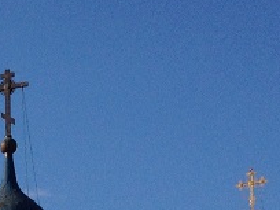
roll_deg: -0.8
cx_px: -186
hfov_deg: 10.3
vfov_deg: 7.9
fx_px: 1480
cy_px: 377
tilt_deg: +9.0
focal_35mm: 183
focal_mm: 4.28
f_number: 2.4
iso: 50
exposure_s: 1/2762
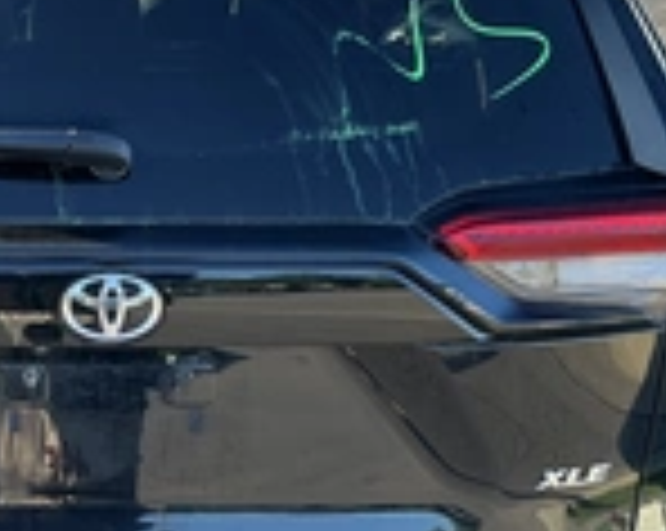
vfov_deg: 20.3
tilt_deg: -25.1
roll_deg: +0.6
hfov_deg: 25.1
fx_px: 1457
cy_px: 459
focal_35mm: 74
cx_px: 81
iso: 20
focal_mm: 3
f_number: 1.8
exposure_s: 1/122
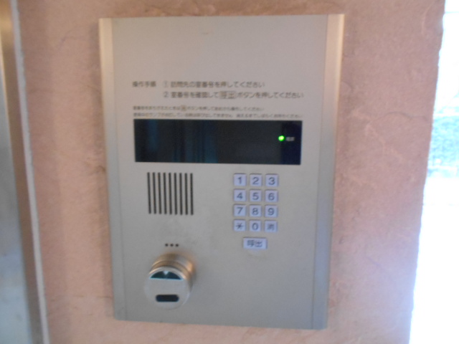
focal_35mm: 26
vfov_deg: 53.1
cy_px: 172
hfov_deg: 67.3
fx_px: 345
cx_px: 230
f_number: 3.2
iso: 800
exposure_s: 1/6
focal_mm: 4.6
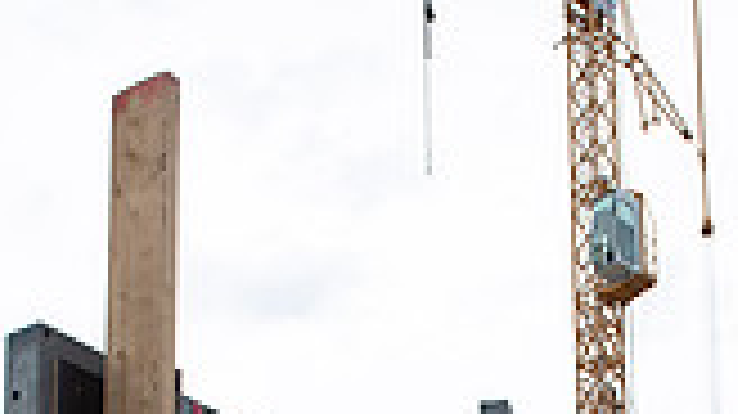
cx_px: 486
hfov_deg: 30.4
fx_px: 1349
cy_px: 832
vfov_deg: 14.4
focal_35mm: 69
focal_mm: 24
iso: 560
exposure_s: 1/500
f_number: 8
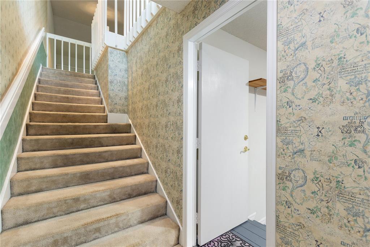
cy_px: 124
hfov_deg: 100.4
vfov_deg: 77.3
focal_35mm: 15
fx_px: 154
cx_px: 185
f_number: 4.5
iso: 400
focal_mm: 10
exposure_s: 1/250
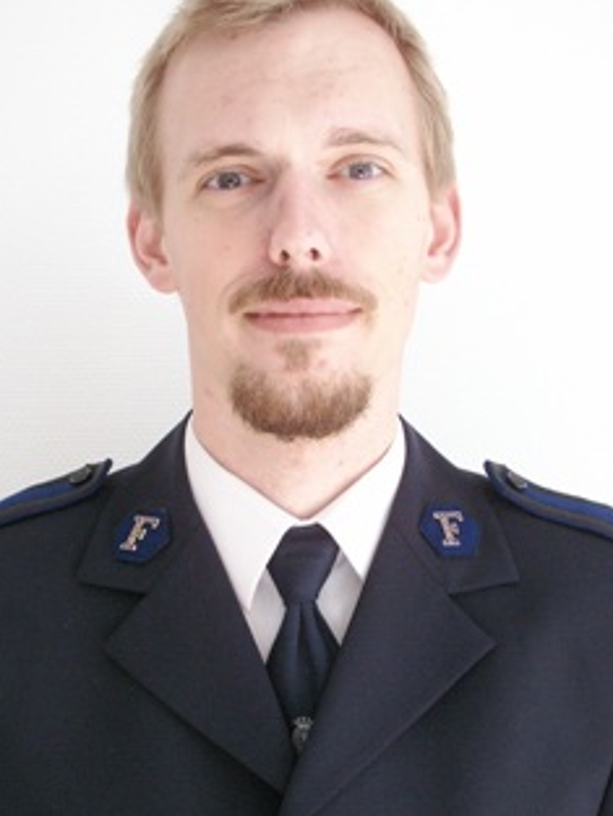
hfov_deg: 27.5
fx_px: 1251
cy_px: 493
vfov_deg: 36.0
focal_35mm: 53
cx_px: 297
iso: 100
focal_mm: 7.7
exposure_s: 1/40
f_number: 3.5
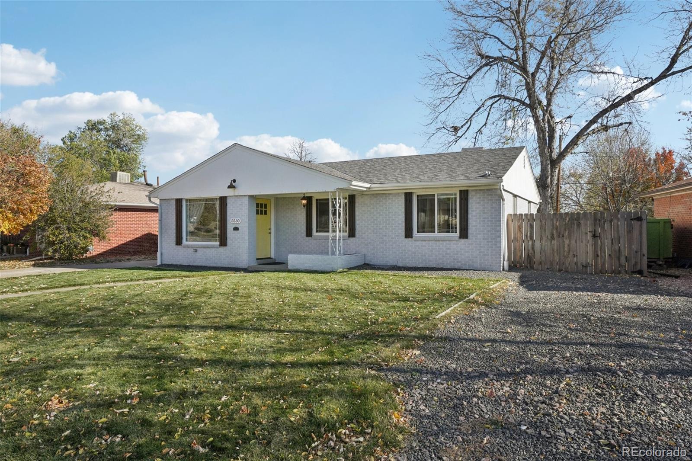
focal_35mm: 22
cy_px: 230
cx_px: 346
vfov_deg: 56.1
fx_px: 432
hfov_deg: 77.3
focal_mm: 15
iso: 400
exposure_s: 1/1000
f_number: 8
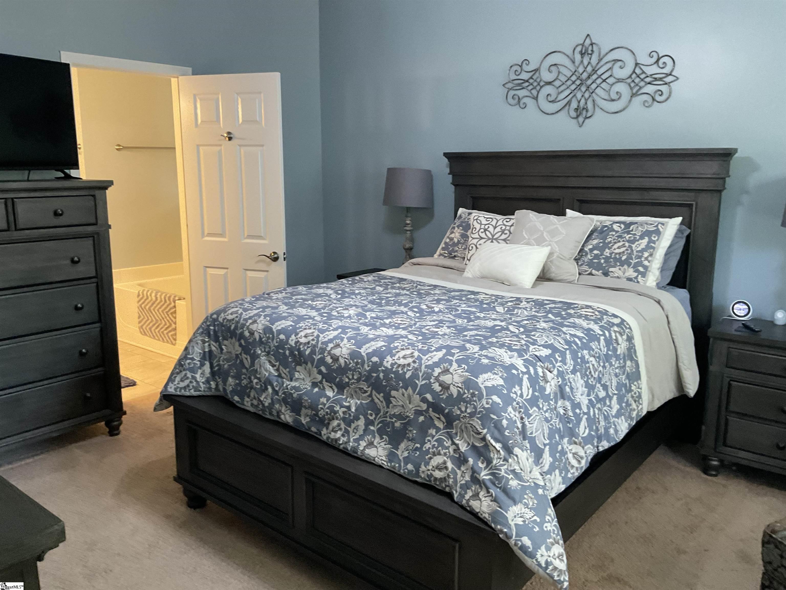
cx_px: 393
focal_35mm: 29
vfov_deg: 48.2
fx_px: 658
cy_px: 295
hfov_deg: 61.7
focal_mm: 3
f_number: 1.8
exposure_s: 1/60
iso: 200
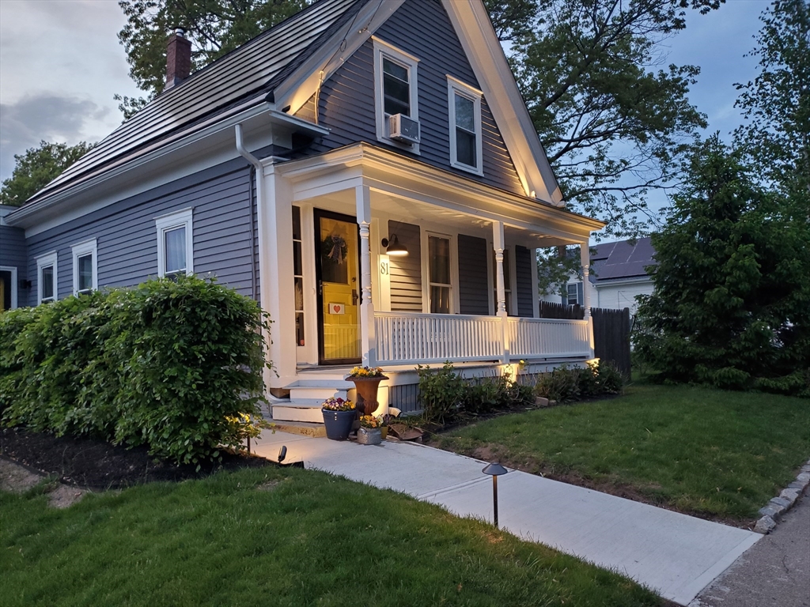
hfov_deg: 67.3
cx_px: 405
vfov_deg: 53.1
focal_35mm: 26
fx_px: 608
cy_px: 304
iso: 200
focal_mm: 4.3
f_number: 1.5
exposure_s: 1/40
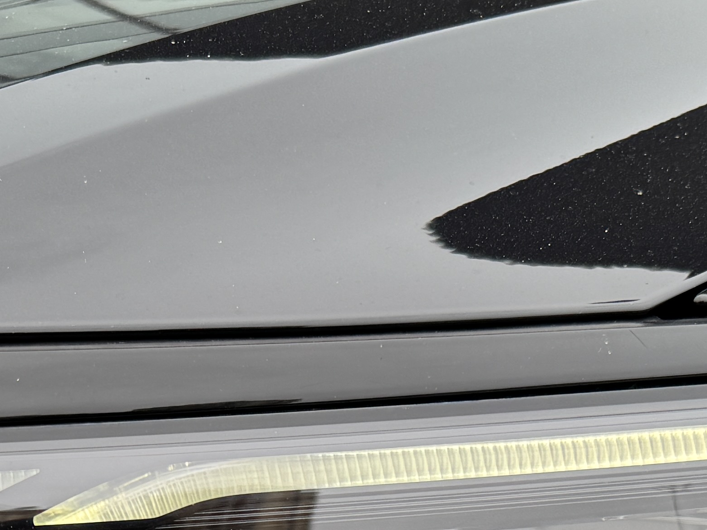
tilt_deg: -13.5
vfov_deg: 15.6
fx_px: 1797
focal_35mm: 88
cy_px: 776
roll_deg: -1.9
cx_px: 90
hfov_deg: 21.8
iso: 64
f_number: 1.78
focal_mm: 6.76
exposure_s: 1/259
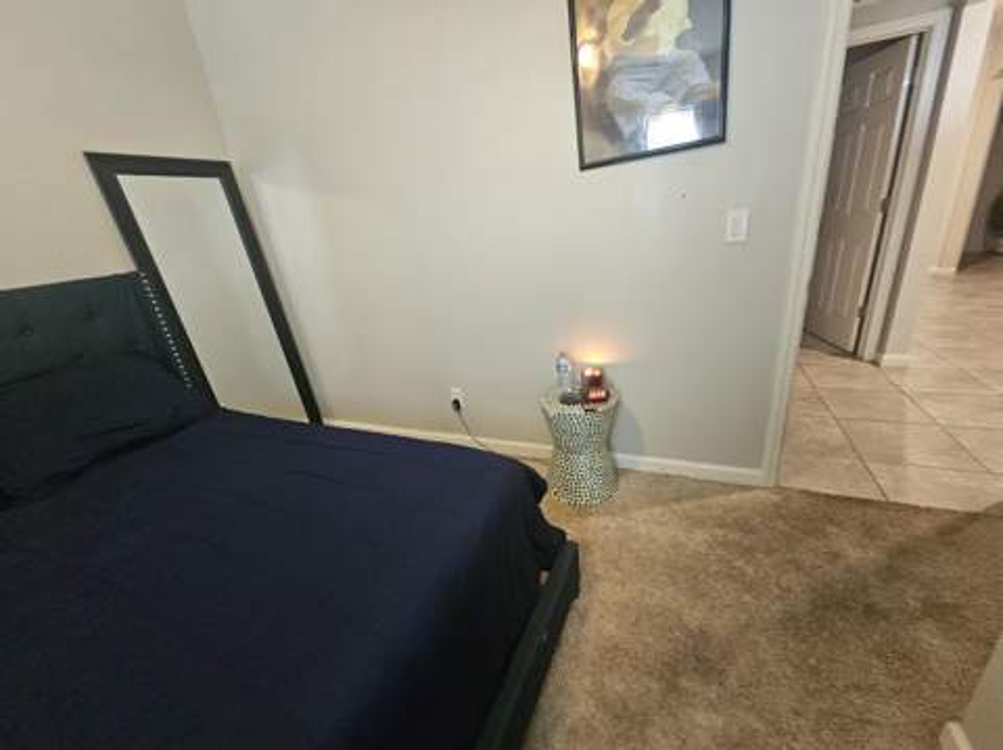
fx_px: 376
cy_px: 375
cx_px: 502
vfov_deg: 89.8
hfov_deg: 106.2
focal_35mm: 13
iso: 500
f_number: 2.2
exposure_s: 1/30
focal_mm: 2.2
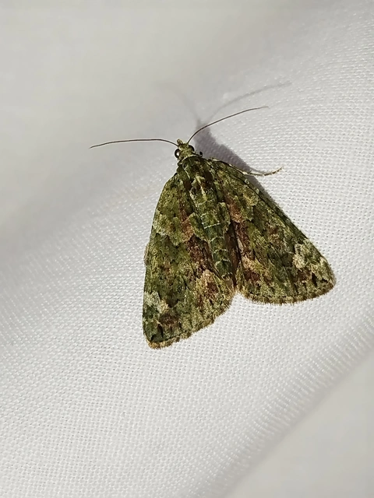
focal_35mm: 86
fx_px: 1239
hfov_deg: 17.2
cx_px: 187
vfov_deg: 22.8
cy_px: 249
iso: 80
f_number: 1.7
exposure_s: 1/50
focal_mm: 5.31
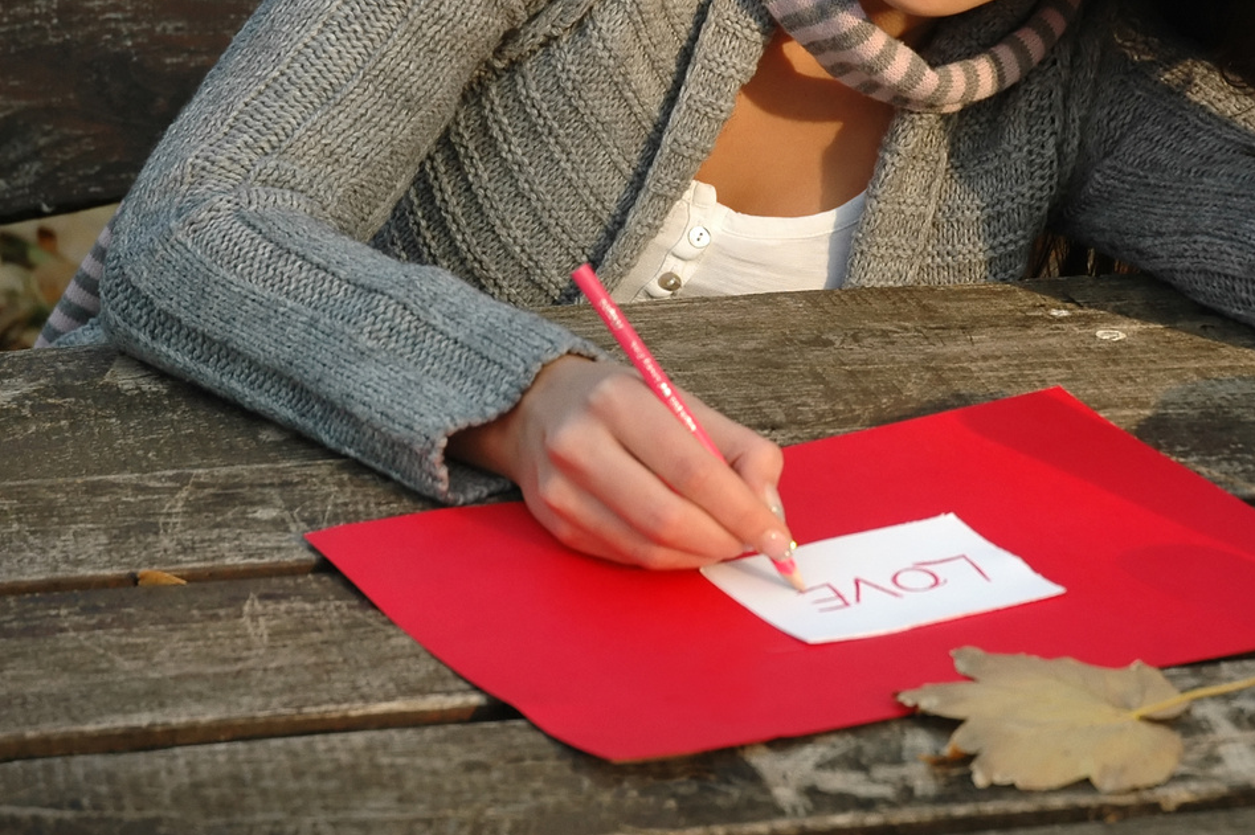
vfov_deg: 11.1
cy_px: 147
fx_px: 4285
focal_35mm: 123
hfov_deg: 16.5
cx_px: 1002
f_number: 5
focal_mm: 46
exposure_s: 1/500
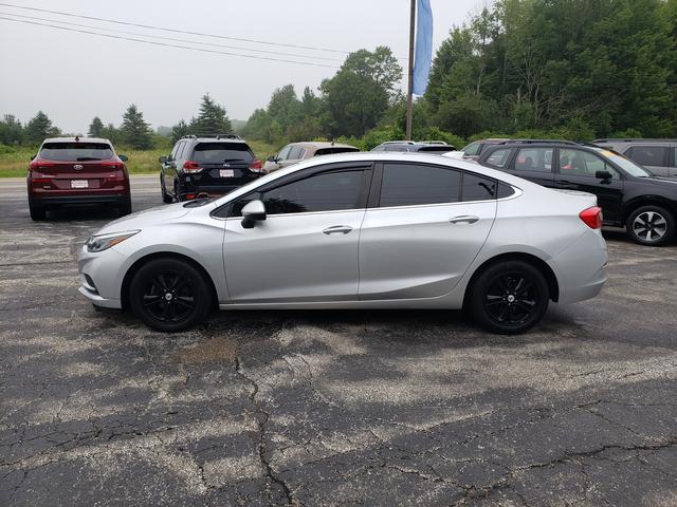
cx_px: 338
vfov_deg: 53.1
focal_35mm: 26
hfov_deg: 67.3
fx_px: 508
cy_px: 254
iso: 50
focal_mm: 4.3
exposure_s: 1/237
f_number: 2.4
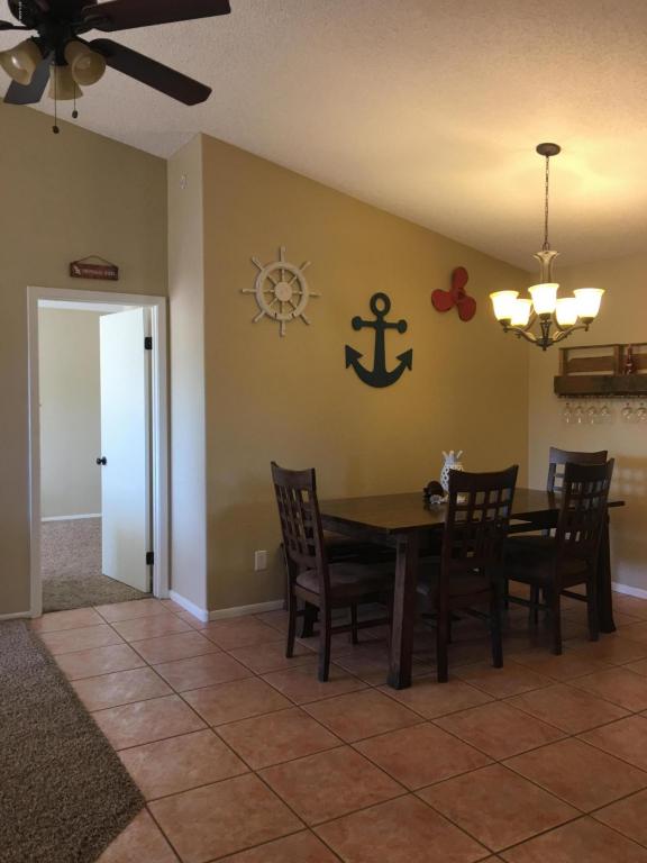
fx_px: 723
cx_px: 324
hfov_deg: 48.2
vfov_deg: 61.7
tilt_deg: -2.1
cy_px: 432
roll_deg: -0.6
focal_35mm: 29
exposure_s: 1/15
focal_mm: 4.15
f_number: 2.2
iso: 25
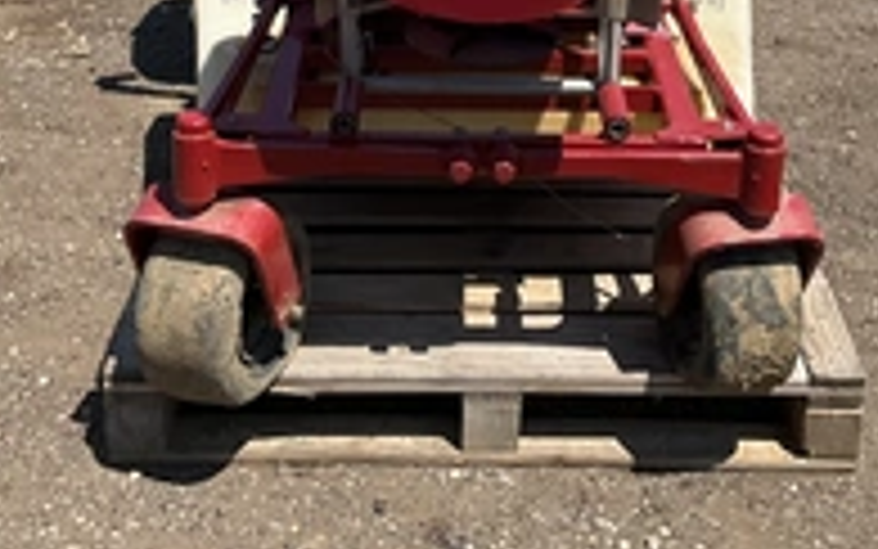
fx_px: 1508
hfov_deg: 32.4
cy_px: -68
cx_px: 527
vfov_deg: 19.7
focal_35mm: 63
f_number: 1.8
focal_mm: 3
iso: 25
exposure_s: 1/1730
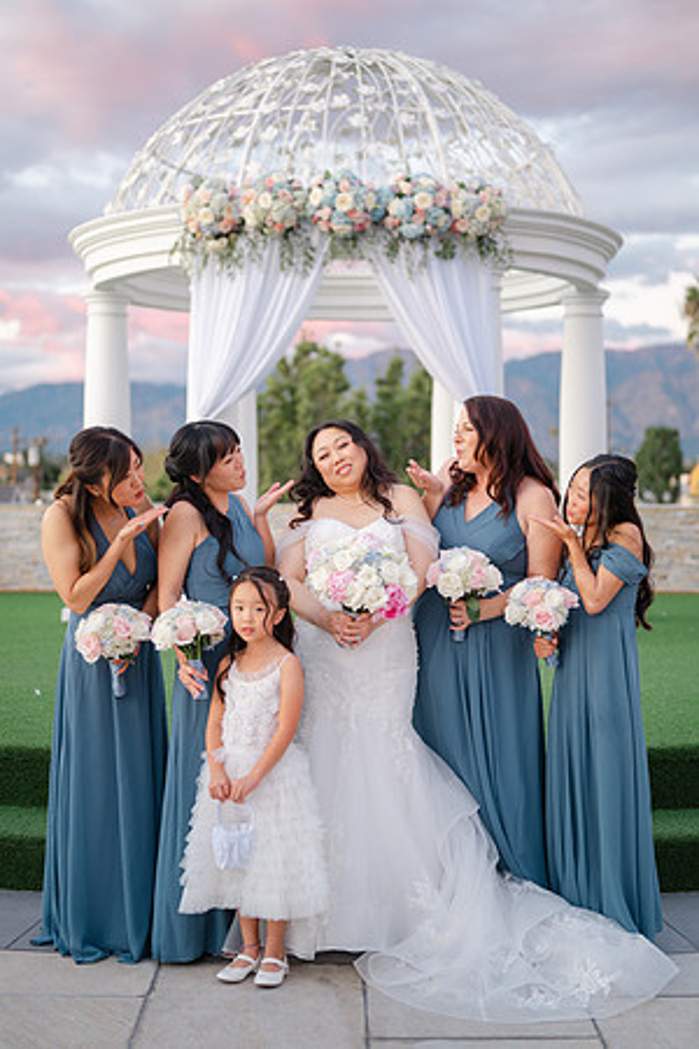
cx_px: 350
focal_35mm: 50
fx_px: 1456
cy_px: 524
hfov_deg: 27.0
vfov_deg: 39.6
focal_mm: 50
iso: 100
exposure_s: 1/60
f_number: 1.8
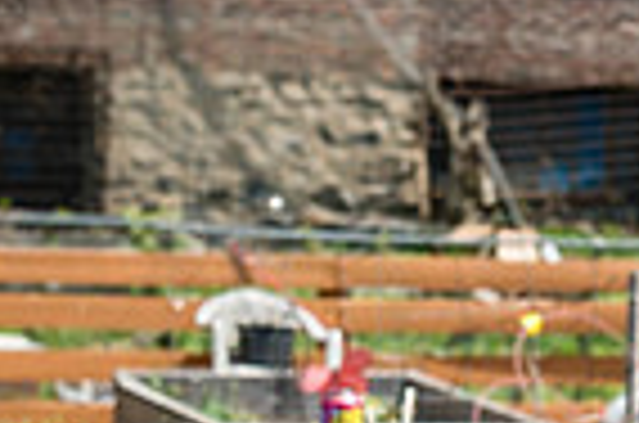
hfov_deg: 11.4
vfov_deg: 7.7
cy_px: 612
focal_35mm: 175
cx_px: 863
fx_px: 3099
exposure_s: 1/800
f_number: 3.5
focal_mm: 39
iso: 100
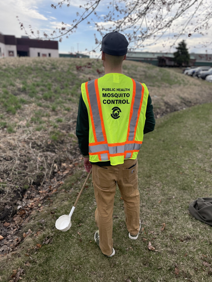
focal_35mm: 26
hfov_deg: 53.1
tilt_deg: -18.7
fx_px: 212
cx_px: 106
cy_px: 141
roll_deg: -3.2
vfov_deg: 67.3
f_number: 1.6
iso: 50
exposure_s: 1/5814
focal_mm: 4.2
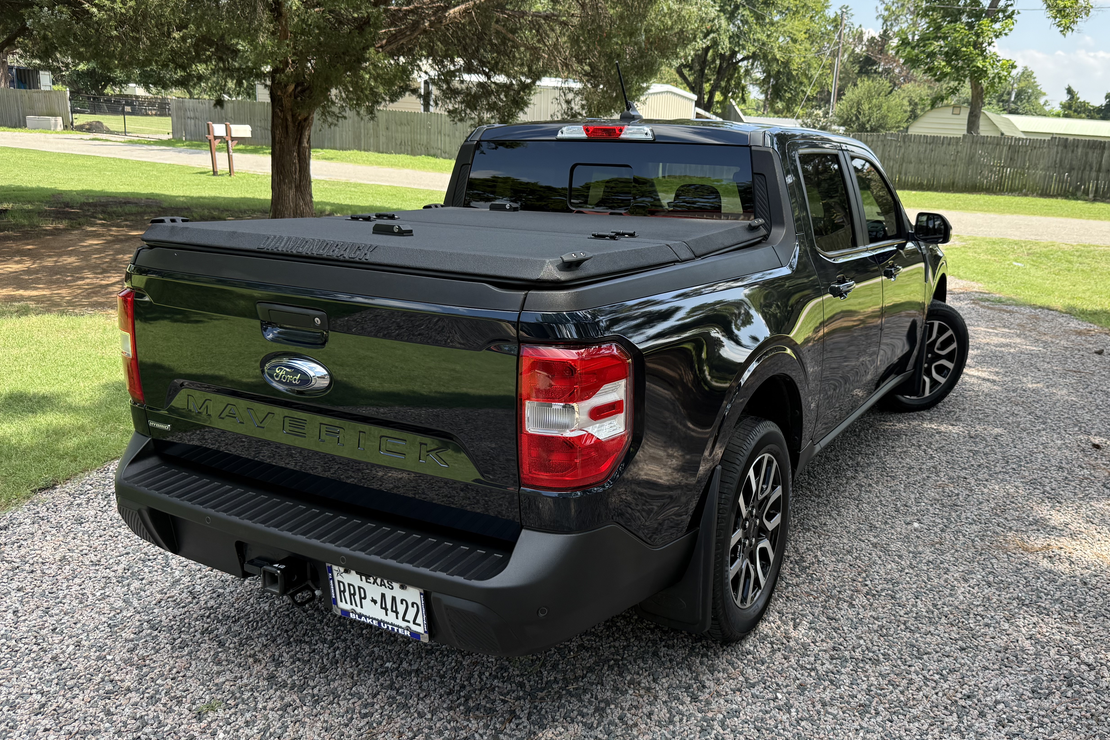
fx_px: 894
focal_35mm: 29
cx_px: 622
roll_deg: -3.5
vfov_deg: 45.0
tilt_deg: -14.5
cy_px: 355
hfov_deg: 63.5
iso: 100
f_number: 1.78
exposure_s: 1/1122
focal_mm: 6.76
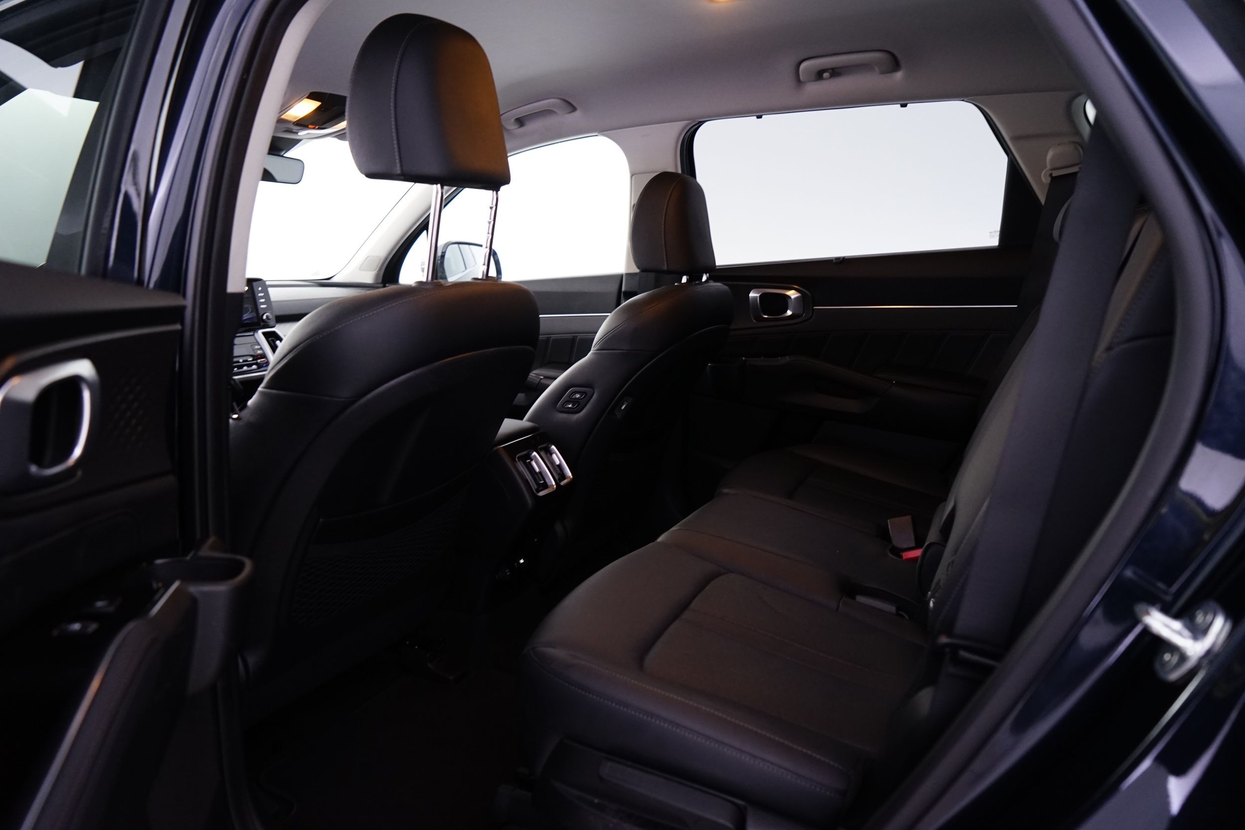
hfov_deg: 73.7
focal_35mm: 24
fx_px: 830
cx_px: 622
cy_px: 415
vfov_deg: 53.1
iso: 1600
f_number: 4
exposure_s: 1/10
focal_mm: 24
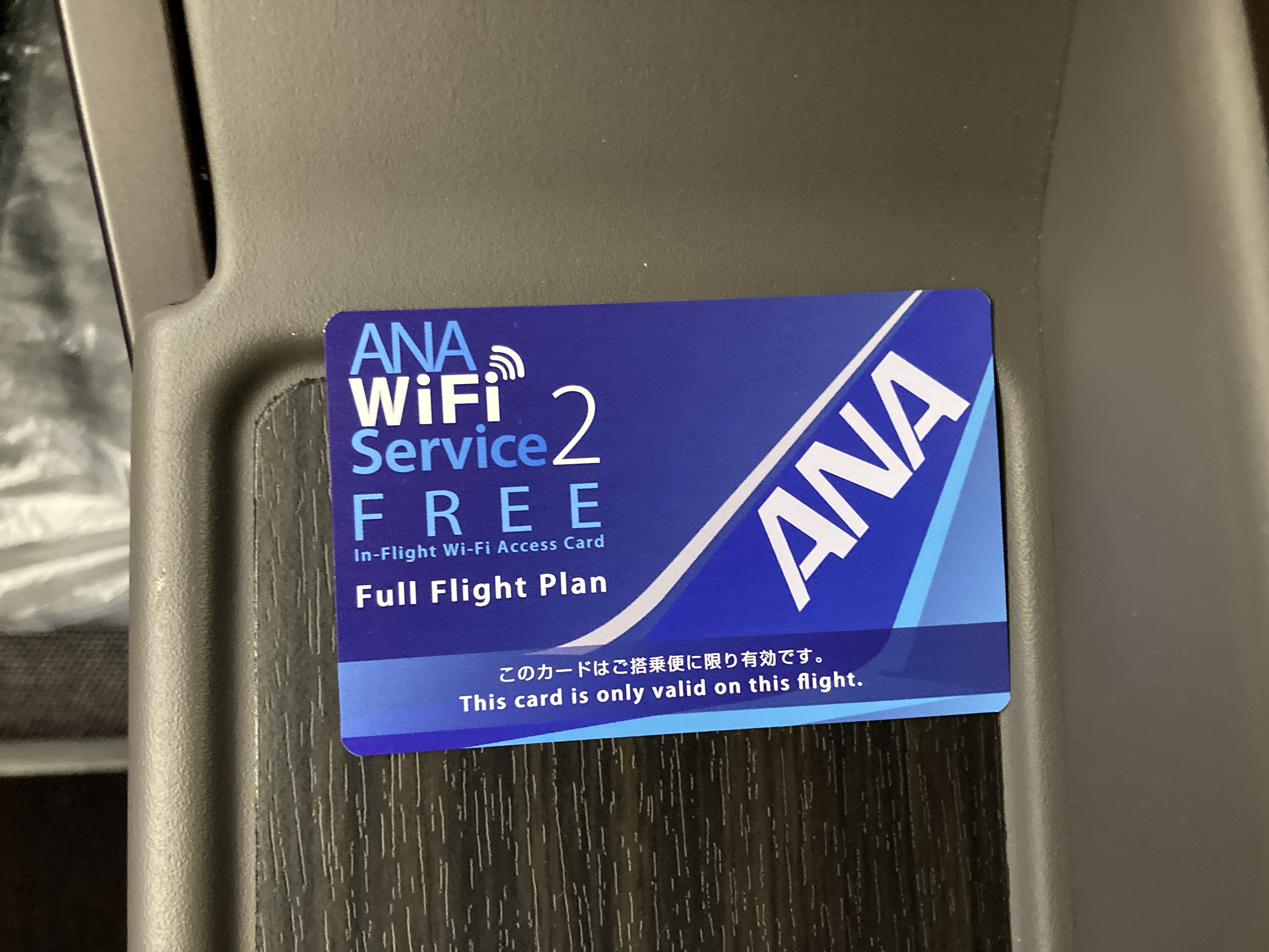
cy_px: 476
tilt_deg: -85.1
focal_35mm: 28
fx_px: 1026
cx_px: 634
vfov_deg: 49.7
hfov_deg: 63.4
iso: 640
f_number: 1.8
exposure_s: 1/29
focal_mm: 3.99
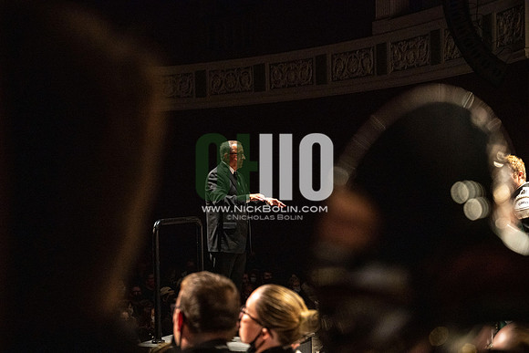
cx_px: 264
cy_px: 176
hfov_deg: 28.8
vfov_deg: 19.5
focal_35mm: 70
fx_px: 1029
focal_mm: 70
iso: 2500
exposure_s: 1/500
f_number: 4
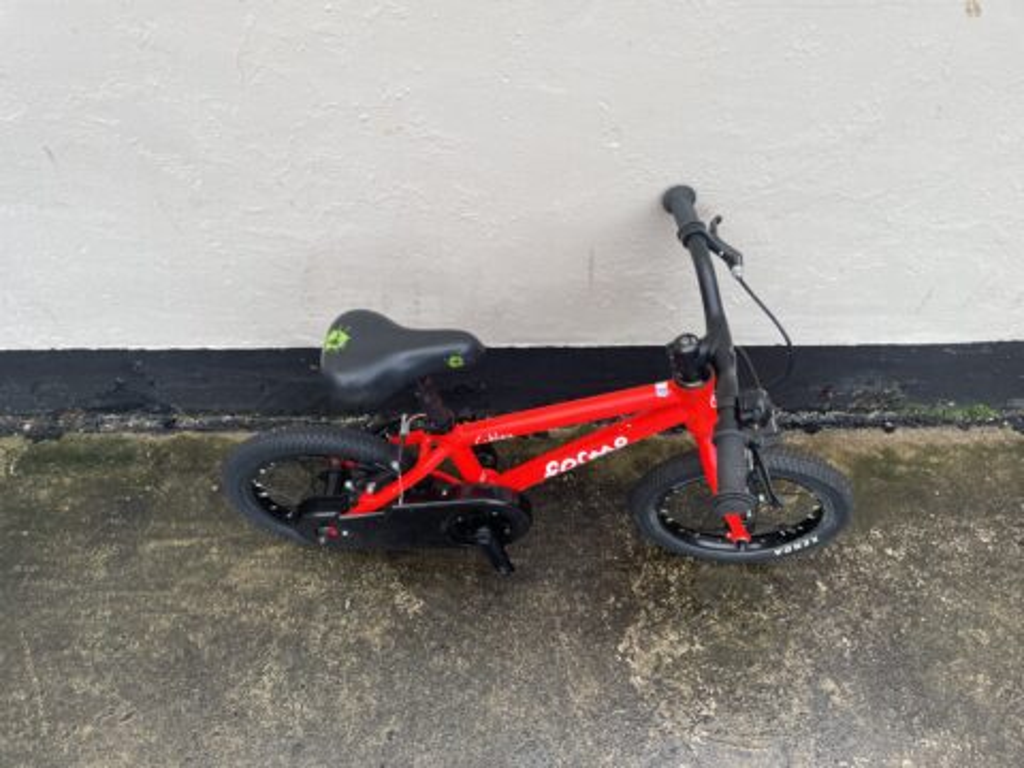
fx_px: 769
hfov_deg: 67.3
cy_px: 384
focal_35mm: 26
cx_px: 512
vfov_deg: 53.1
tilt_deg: -53.3
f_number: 1.6
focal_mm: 4.2
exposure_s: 1/121
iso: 40
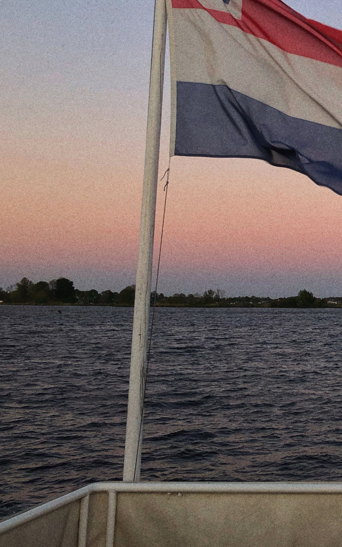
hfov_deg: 20.0
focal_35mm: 57
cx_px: 494
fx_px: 850
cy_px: 202
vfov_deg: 35.5
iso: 32
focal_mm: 3.99
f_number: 1.8
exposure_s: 1/120
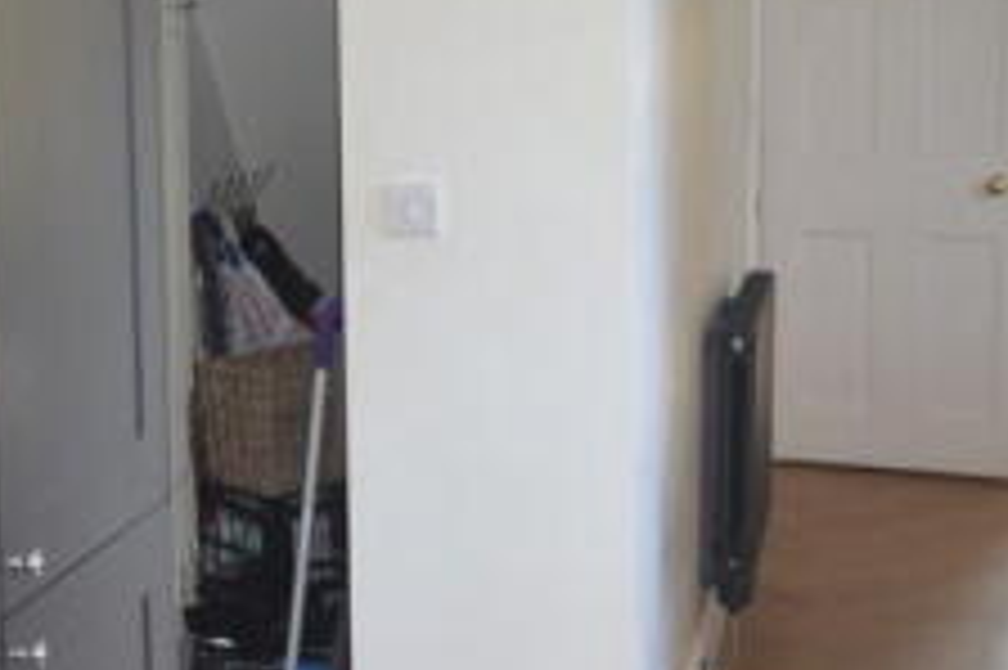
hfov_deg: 24.0
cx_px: -101
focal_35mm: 79
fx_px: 2210
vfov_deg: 17.2
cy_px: 380
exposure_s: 1/60
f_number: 5.6
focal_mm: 18
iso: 900
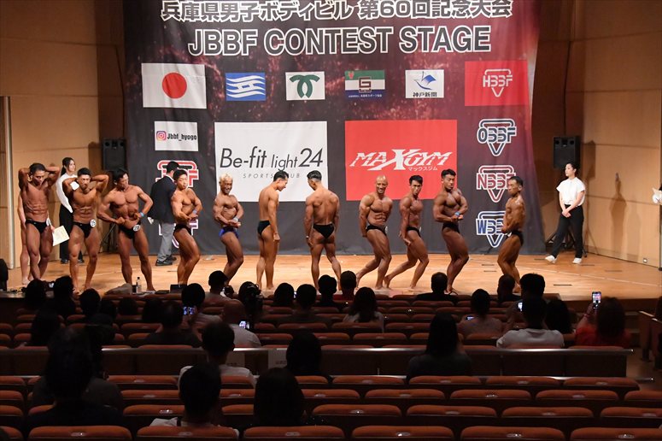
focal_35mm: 82
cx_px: 331
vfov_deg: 16.6
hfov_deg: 24.8
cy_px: 220
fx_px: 1507
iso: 11400
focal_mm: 55
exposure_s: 1/400
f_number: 5.6
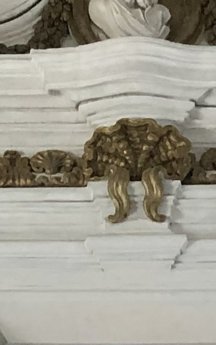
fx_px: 3399
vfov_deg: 5.6
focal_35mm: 361
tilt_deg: +33.4
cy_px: 768
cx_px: 136
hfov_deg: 3.6
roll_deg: -0.4
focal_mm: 6
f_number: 2.4
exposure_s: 1/50
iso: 50
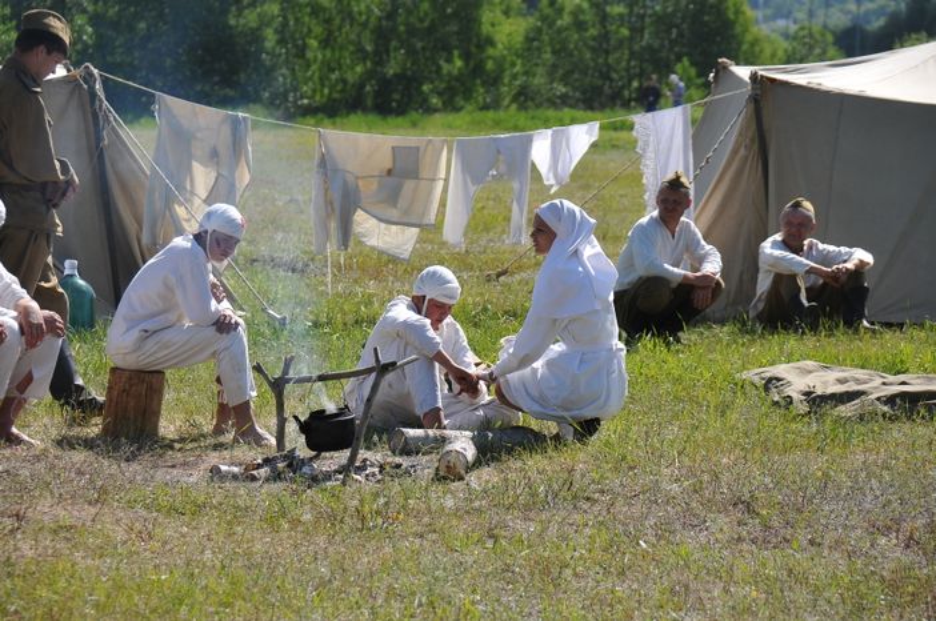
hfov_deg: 13.1
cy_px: 310
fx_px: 4089
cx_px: 468
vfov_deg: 8.7
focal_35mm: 158
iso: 200
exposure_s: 1/800
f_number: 5.6
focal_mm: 105
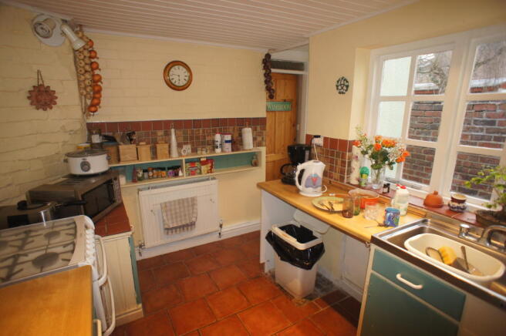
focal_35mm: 24
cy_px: 168
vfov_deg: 53.0
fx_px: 337
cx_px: 253
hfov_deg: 73.8
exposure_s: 1/60
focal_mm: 16
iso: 500
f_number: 2.8
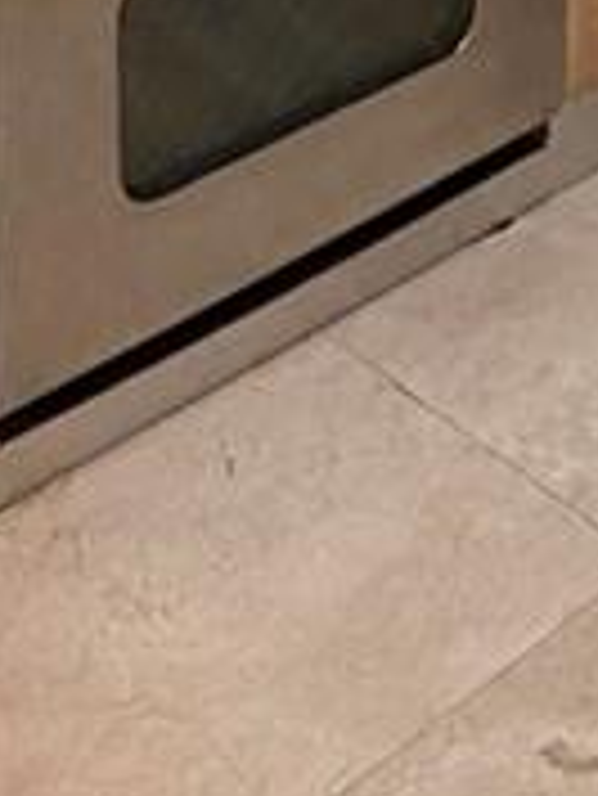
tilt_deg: -6.4
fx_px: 2186
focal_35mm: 95
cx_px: 571
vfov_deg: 16.1
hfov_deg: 15.3
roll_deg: -1.2
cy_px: -792
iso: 250
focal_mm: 2.22
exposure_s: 1/120
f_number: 2.2
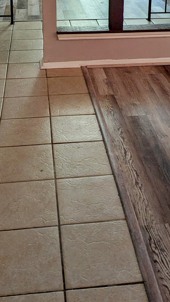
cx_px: 84
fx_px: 425
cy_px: 14
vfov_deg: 36.0
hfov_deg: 22.6
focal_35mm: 53
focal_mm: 6.81
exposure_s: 1/23.8
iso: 74
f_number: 1.85
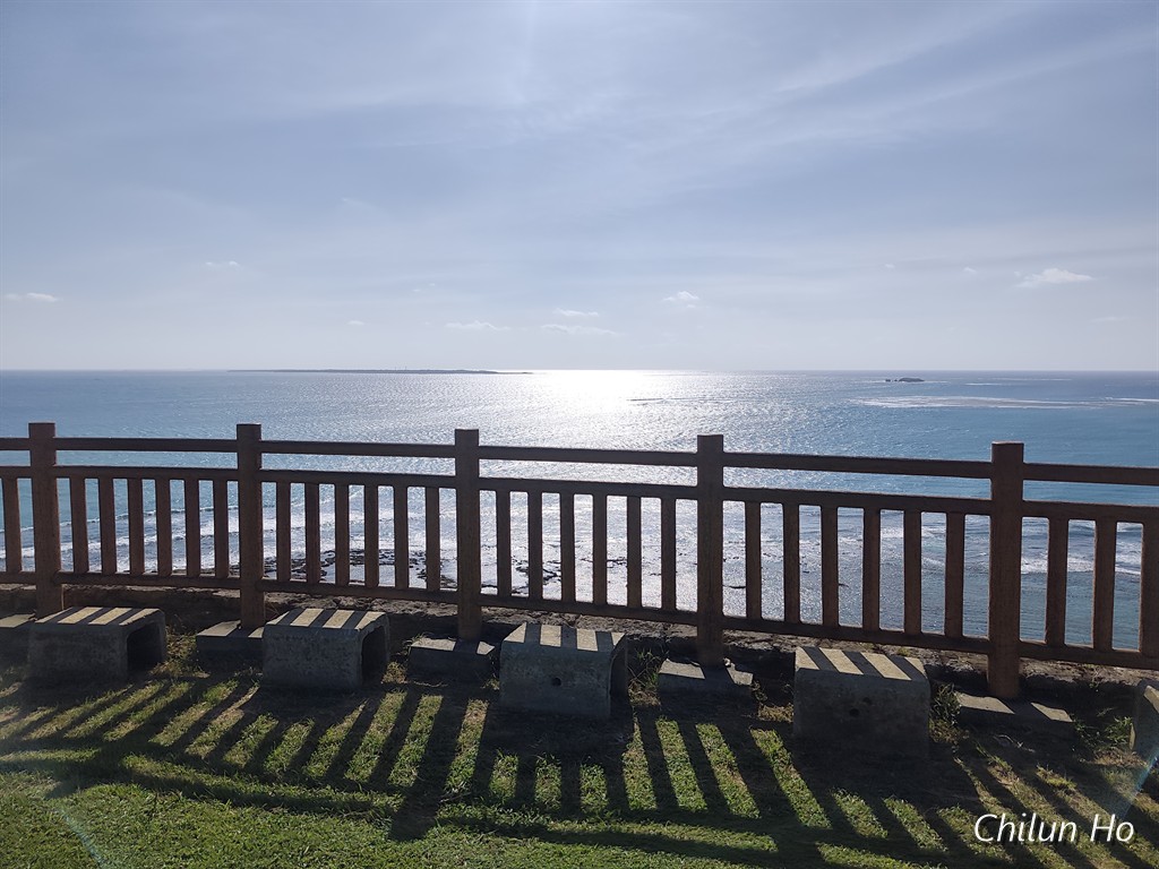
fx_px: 770
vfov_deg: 58.9
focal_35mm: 23
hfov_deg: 73.9
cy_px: 434
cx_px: 580
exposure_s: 1/2805
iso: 50
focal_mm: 6.07
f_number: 1.7
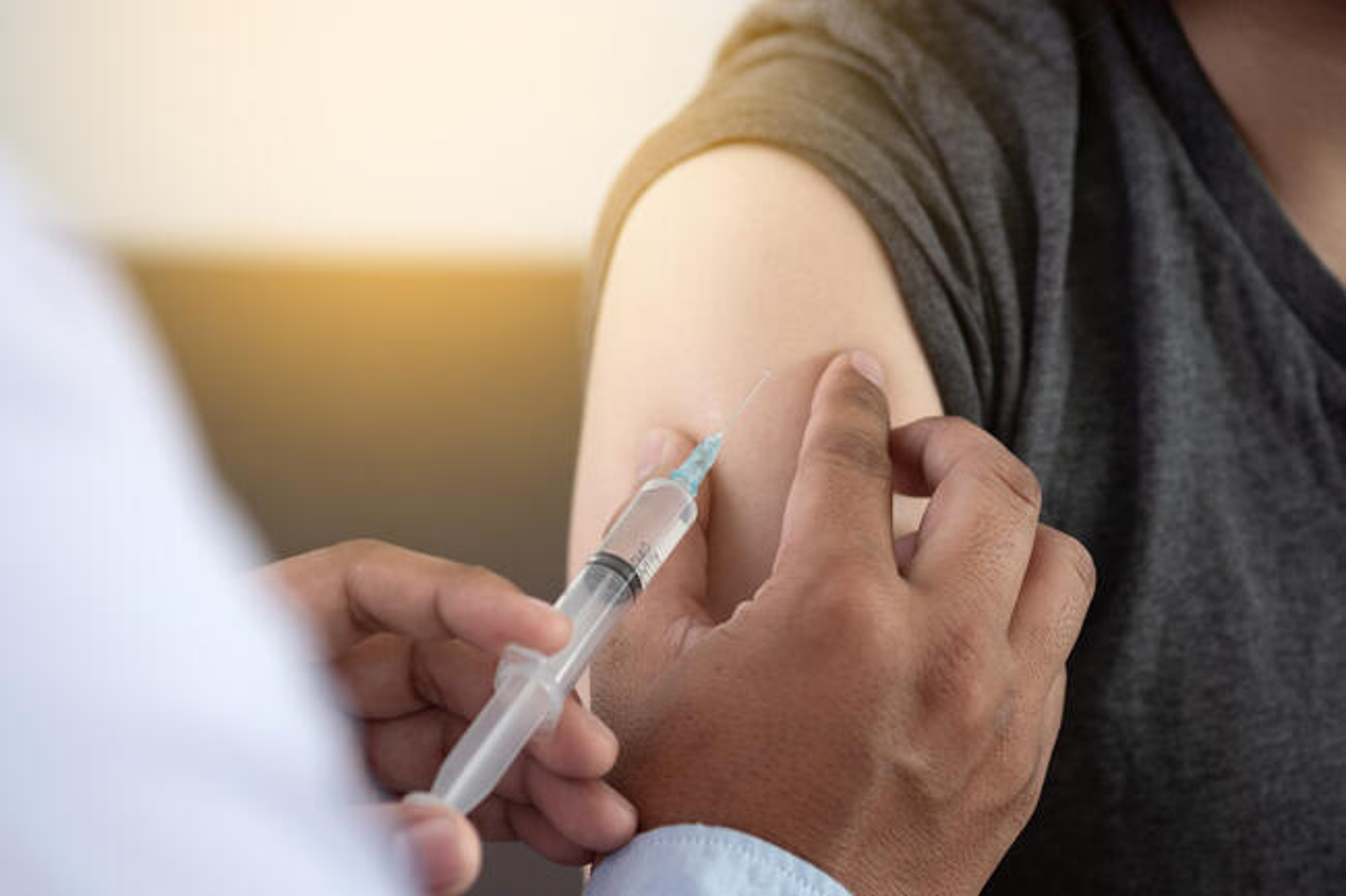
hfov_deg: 22.6
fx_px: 3364
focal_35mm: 90
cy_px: 448
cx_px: 673
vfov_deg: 15.2
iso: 400
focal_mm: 60
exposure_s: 1/100
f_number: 2.8
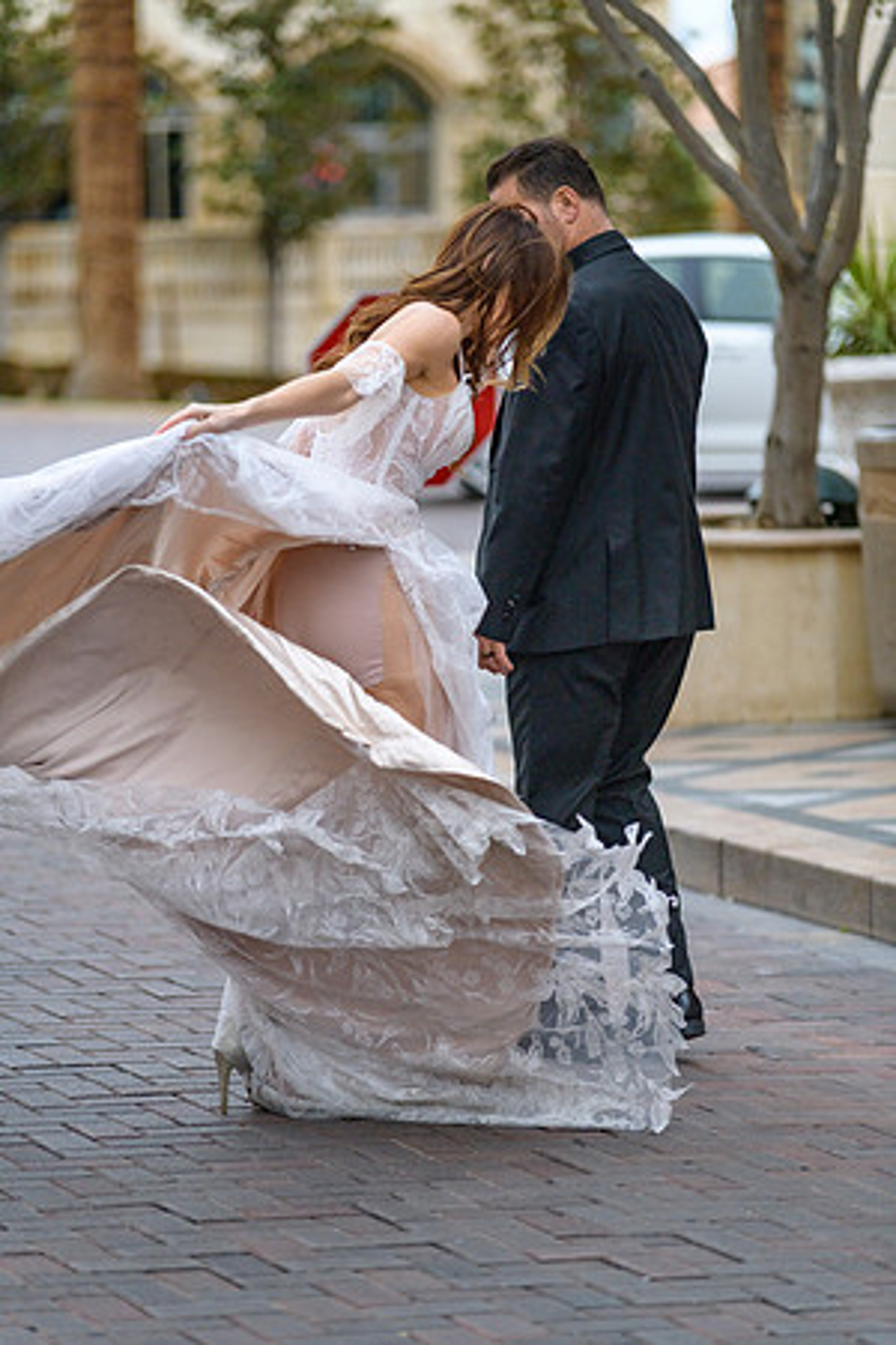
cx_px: 448
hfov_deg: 8.9
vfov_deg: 13.2
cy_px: 672
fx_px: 5786
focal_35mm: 155
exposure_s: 1/3200
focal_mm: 155
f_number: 2.8
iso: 250
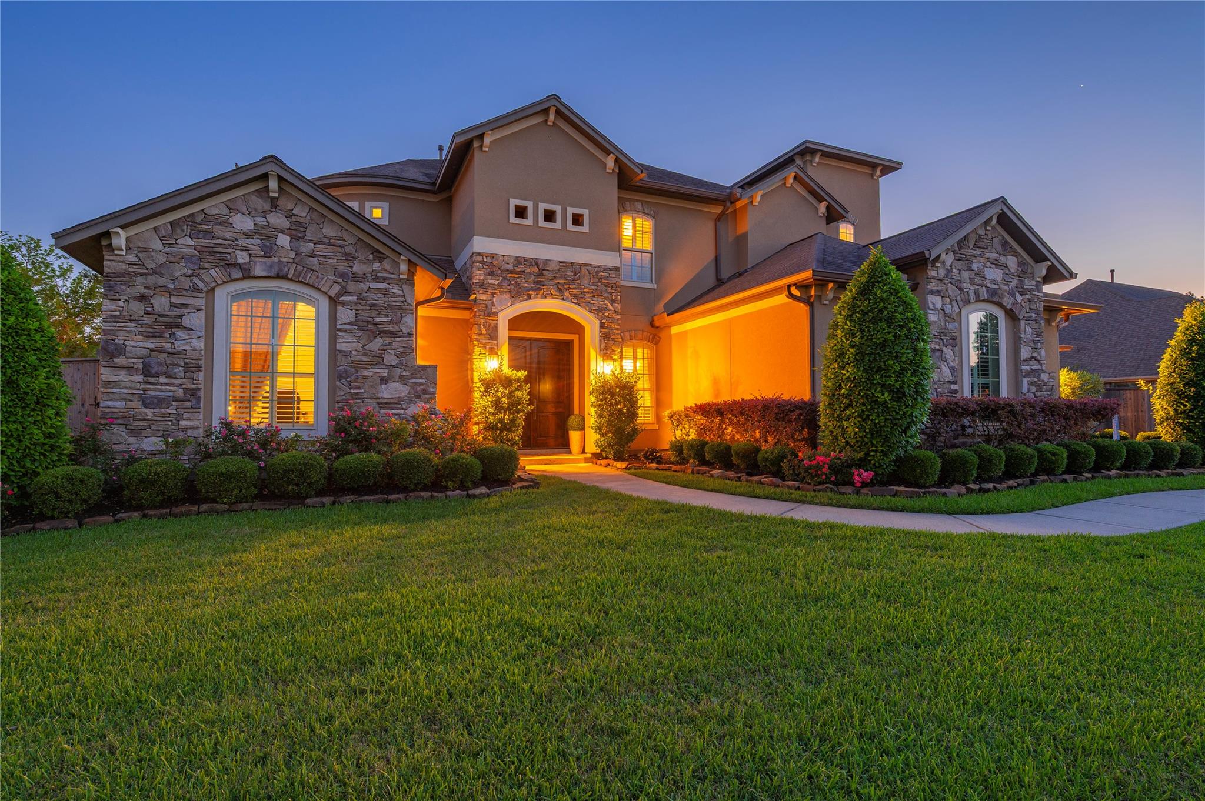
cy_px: 400
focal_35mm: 18
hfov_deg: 90.0
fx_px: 602
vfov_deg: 67.3
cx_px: 602
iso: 125
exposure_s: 8
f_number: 9
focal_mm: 18
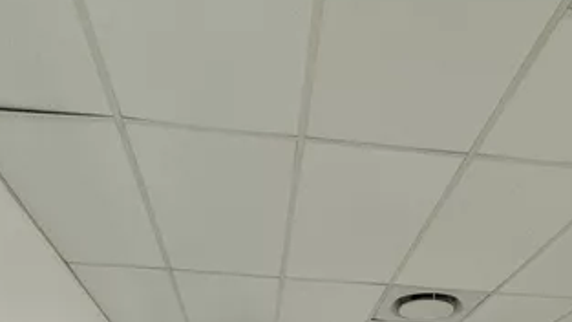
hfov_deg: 51.5
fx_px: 591
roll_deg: -1.0
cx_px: 322
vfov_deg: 22.8
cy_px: 521
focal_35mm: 39
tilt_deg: -1.0
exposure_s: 1/100
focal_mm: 2.22
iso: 100
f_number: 2.2
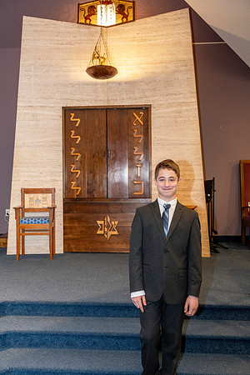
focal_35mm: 35
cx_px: 125
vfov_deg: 54.4
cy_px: 188
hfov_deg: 37.9
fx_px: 365
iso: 1600
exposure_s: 1/60
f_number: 3.2
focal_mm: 23.3
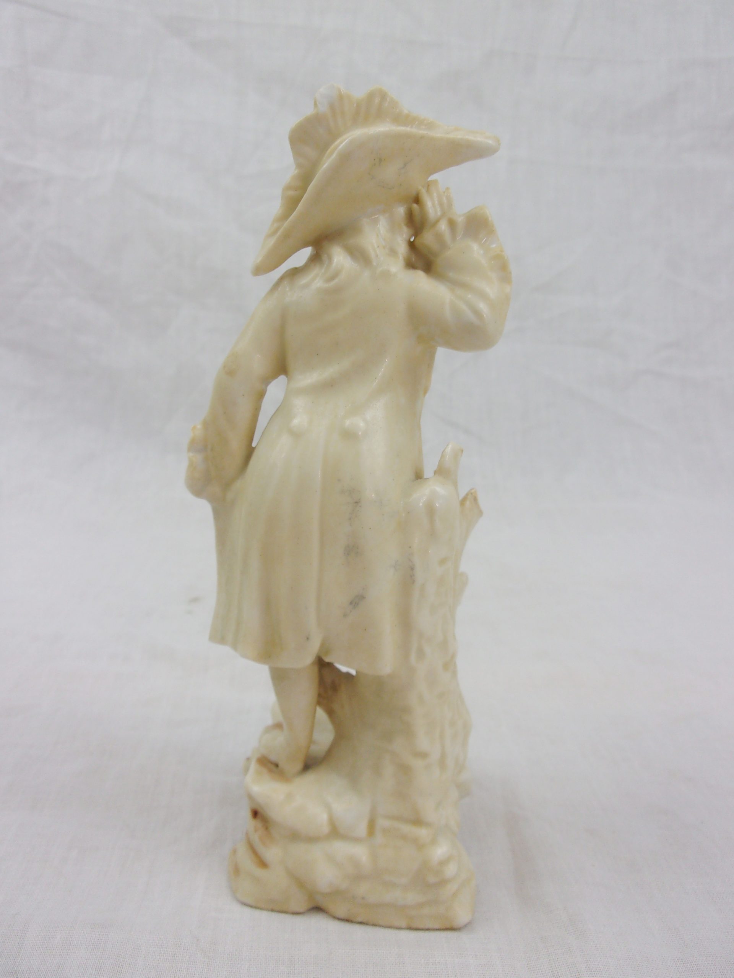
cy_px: 489
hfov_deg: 49.7
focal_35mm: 28
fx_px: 792
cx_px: 367
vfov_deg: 63.4
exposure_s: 1/50
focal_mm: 5.1
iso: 80
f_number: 3.9
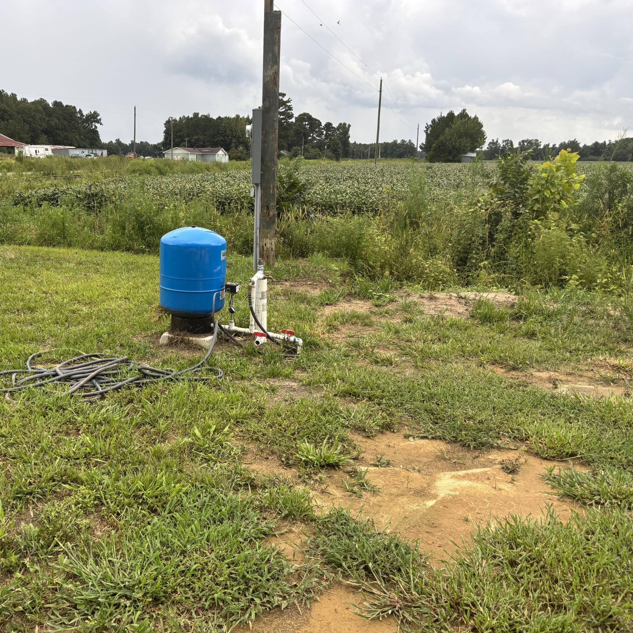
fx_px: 641
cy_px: 316
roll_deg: +2.0
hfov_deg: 51.5
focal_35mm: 31
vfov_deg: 52.5
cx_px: 210
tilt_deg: -14.1
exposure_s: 1/413
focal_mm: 5.96
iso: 50
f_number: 1.6
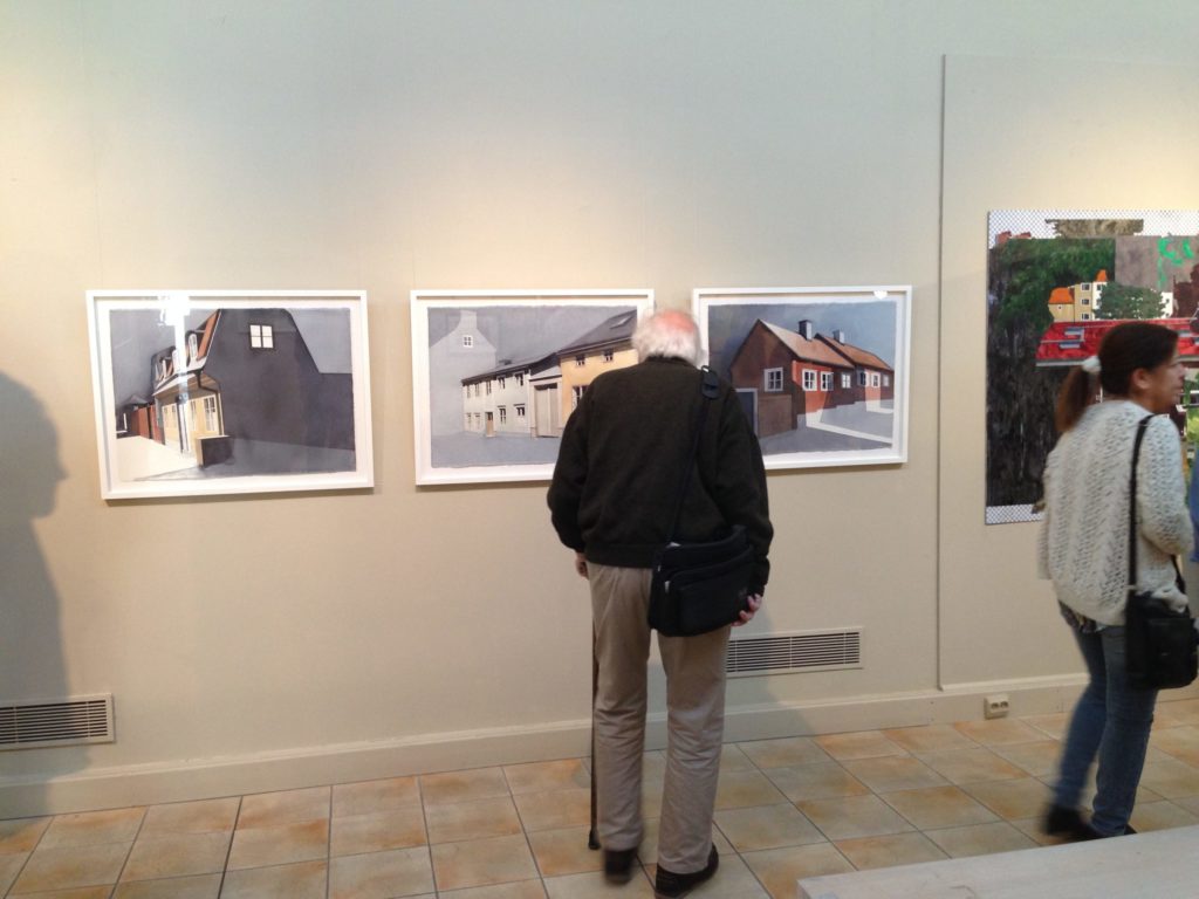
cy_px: 450
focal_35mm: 33
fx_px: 1143
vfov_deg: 42.9
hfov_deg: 55.4
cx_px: 600
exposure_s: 1/20
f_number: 2.4
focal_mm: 4.12
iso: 100
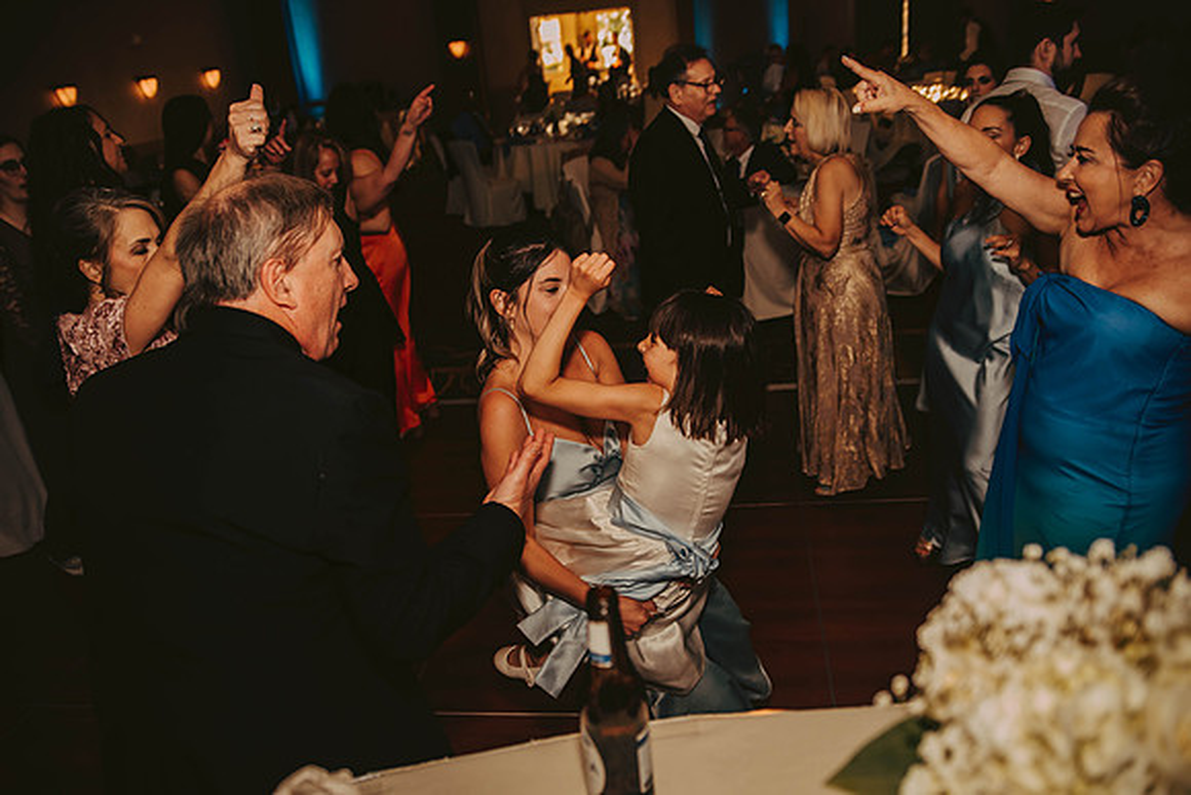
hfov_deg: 65.5
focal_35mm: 28
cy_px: 398
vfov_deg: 46.4
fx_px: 927
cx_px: 596
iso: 500
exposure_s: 1/60
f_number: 2.8
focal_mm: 28
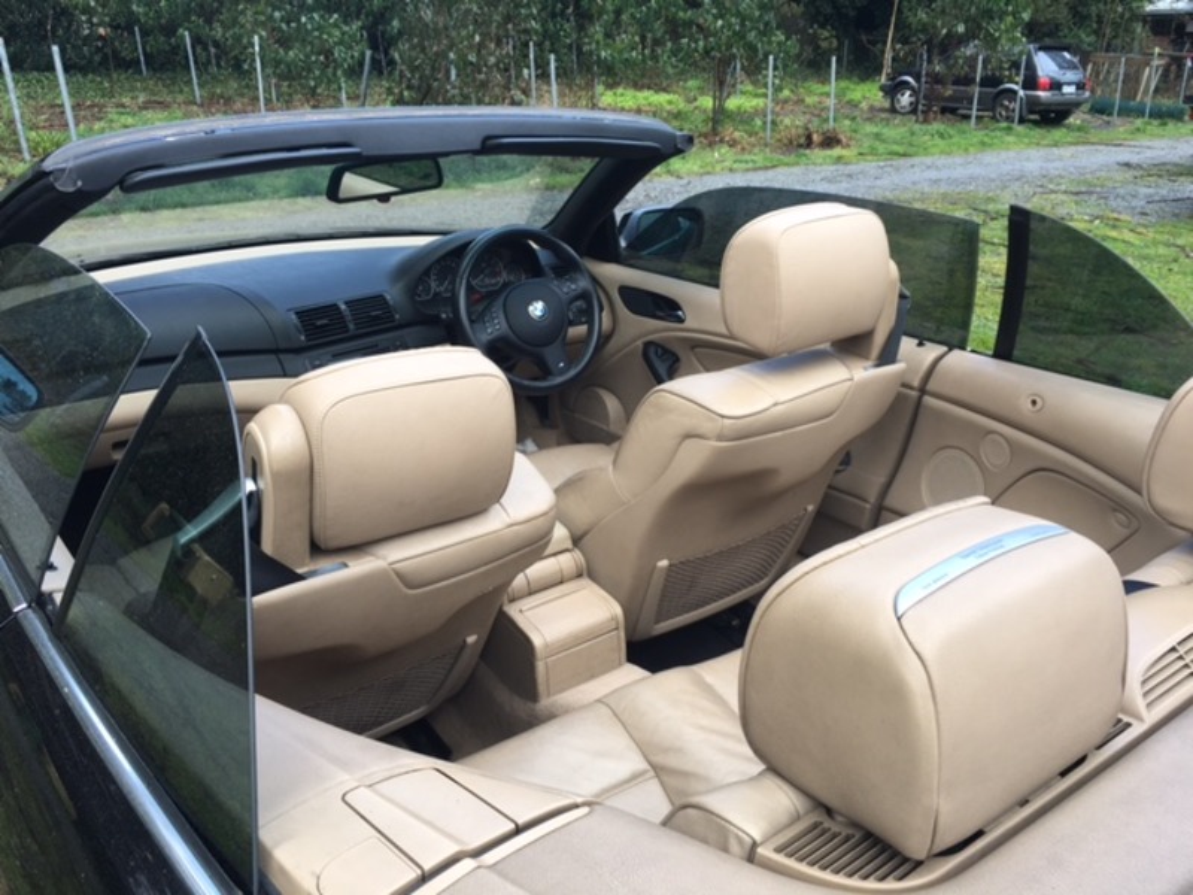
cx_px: 596
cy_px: 448
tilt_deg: -23.0
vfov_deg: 48.2
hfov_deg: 61.7
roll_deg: +2.8
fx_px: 999
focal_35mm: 29
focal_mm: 4.15
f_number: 2.2
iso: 25
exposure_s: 1/101
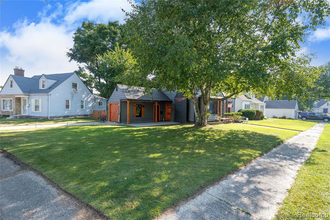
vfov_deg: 73.7
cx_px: 165
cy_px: 110
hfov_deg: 96.8
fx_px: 147
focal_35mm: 16
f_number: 7.1
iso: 250
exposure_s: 1/60
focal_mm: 16
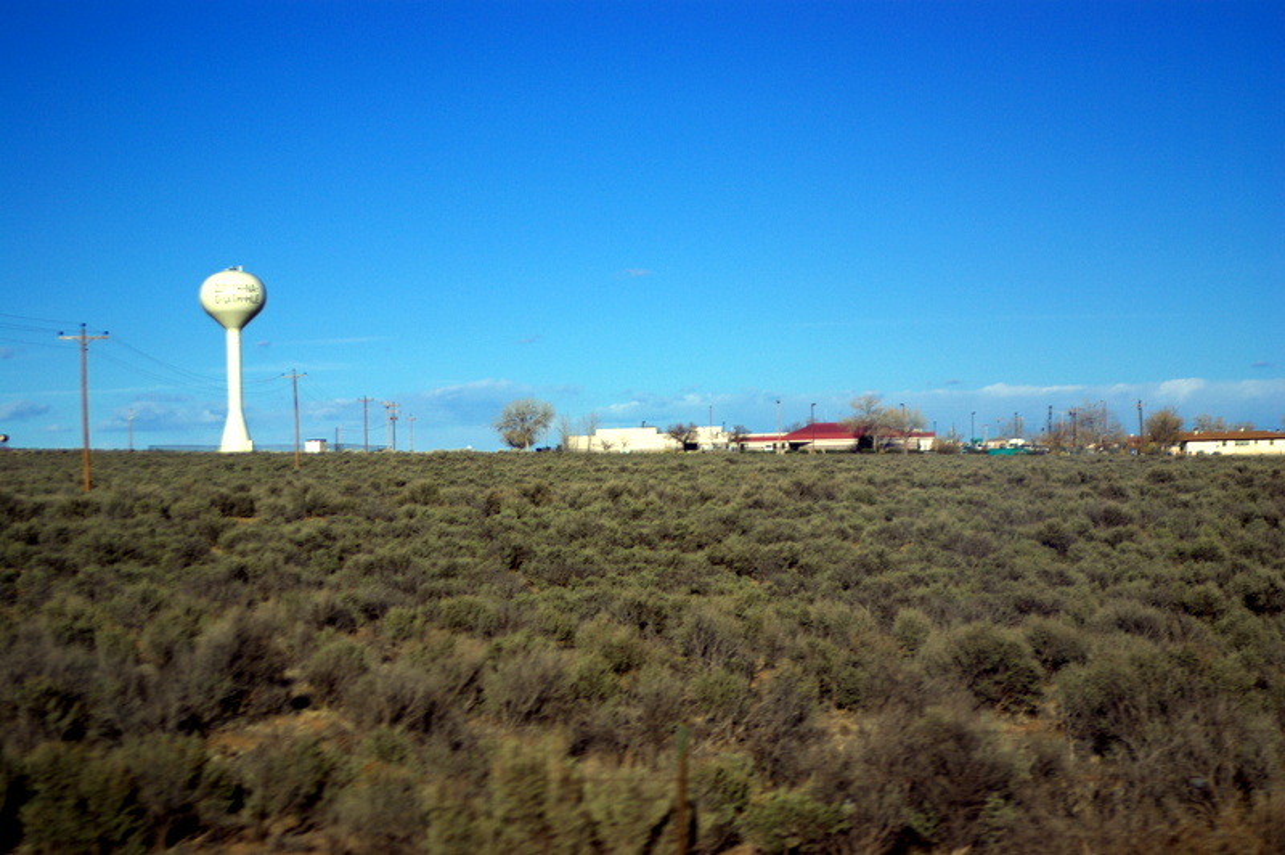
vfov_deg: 16.5
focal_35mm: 82
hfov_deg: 24.6
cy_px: 428
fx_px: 2942
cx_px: 642
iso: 100
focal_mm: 55
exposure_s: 1/1000
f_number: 2.8
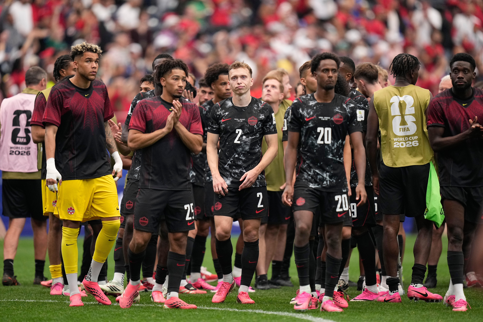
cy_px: 161
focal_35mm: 400
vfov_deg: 3.4
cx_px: 242
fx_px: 5366
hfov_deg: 5.2
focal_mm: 400
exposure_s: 1/3200
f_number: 2.8
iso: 2500
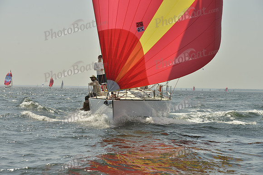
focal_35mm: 100
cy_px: 88
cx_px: 132
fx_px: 731
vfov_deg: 13.7
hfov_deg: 20.4
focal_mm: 100
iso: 200
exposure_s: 1/1250
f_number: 8
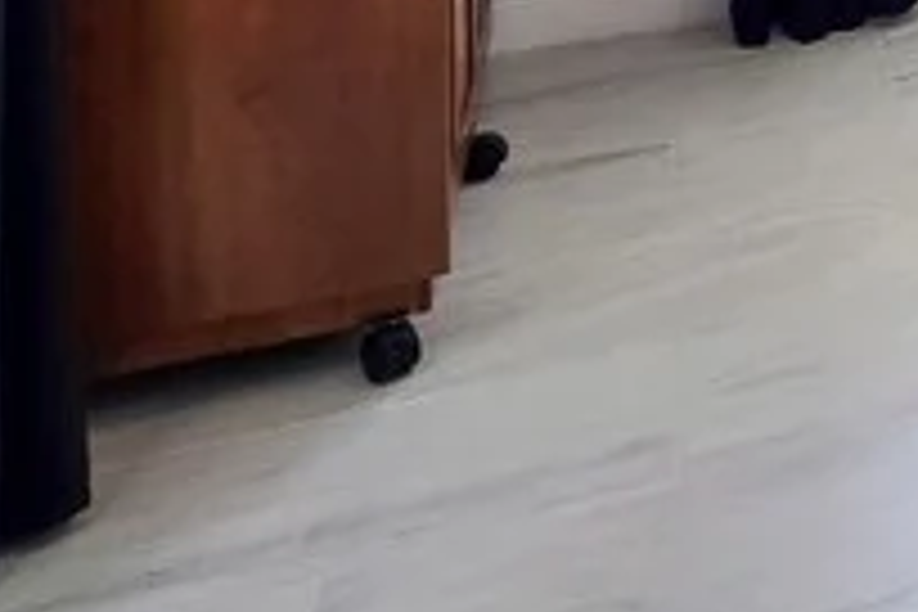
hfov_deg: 20.3
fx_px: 1734
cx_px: 1683
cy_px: -706
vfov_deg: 15.1
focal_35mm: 68
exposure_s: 1/60
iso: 100
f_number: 2.2
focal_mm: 2.2
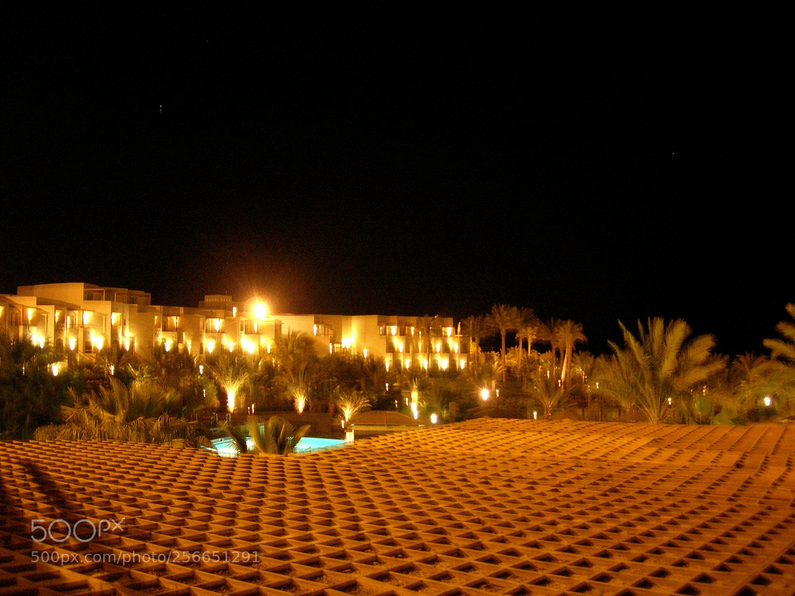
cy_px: 298
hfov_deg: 49.0
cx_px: 398
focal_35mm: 38
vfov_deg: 37.7
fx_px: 873
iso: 200
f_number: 2.8
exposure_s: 1.99
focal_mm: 7.8
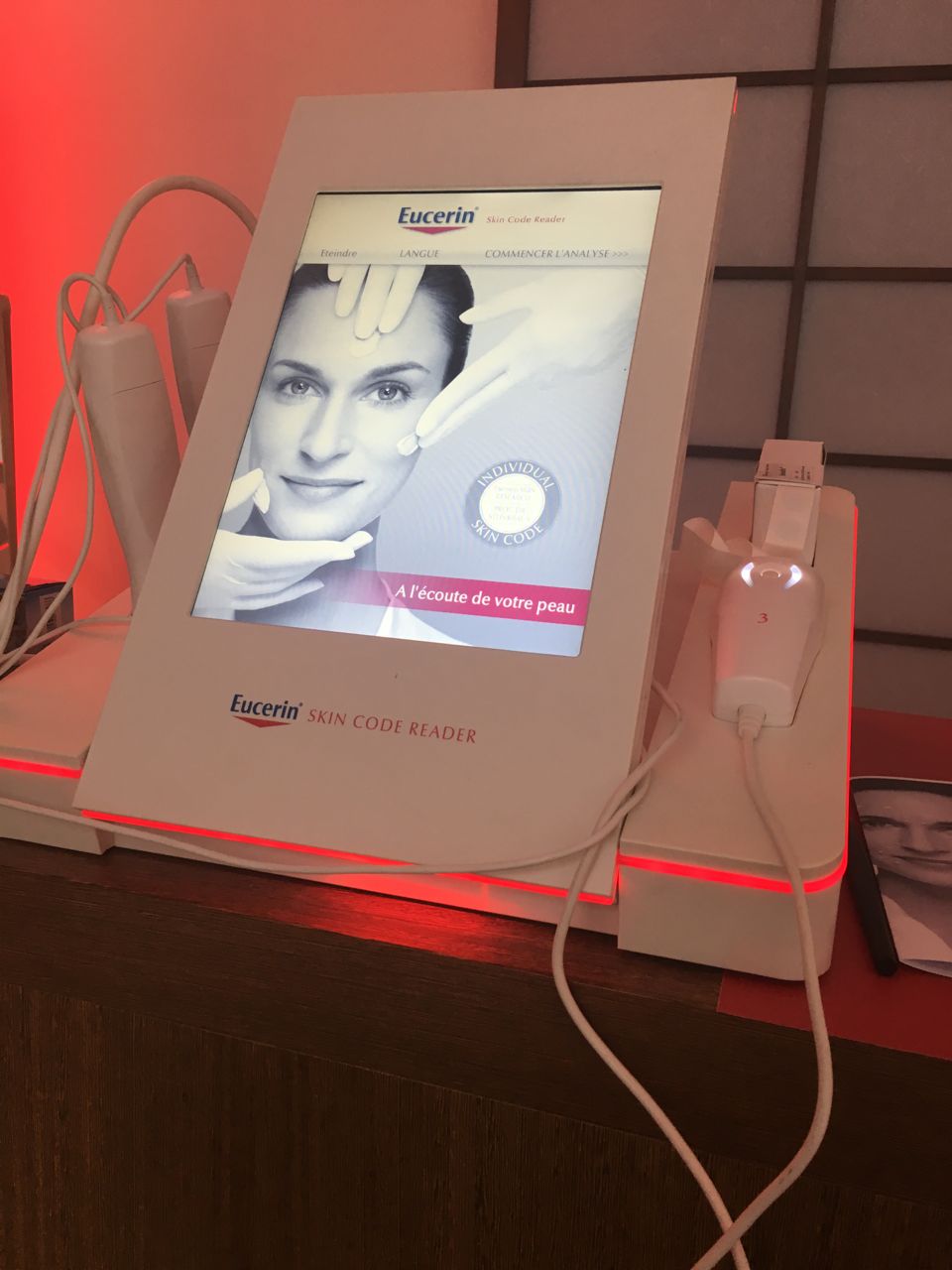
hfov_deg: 48.2
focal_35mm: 29
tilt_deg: -12.5
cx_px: 476
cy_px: 635
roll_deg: -3.4
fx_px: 1063
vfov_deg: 61.7
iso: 32
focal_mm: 4.15
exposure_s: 1/33
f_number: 2.2
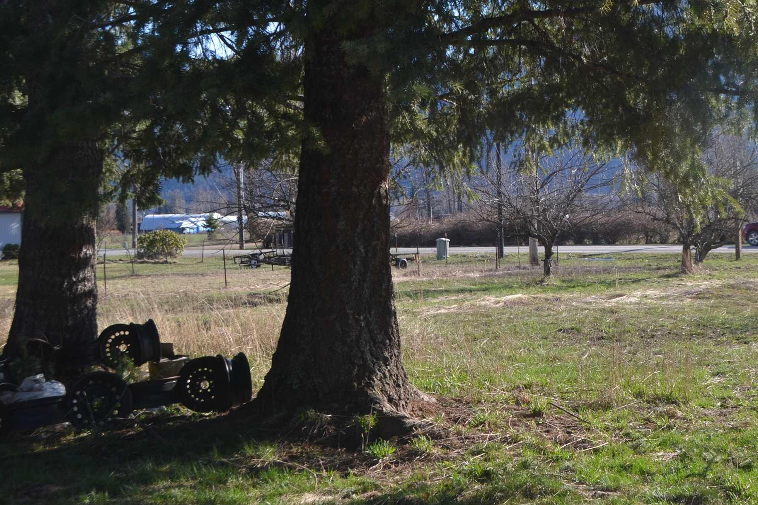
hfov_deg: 33.7
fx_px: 1200
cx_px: 640
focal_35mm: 57
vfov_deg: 23.7
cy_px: 180
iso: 100
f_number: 6.3
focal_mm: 22
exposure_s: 1/160
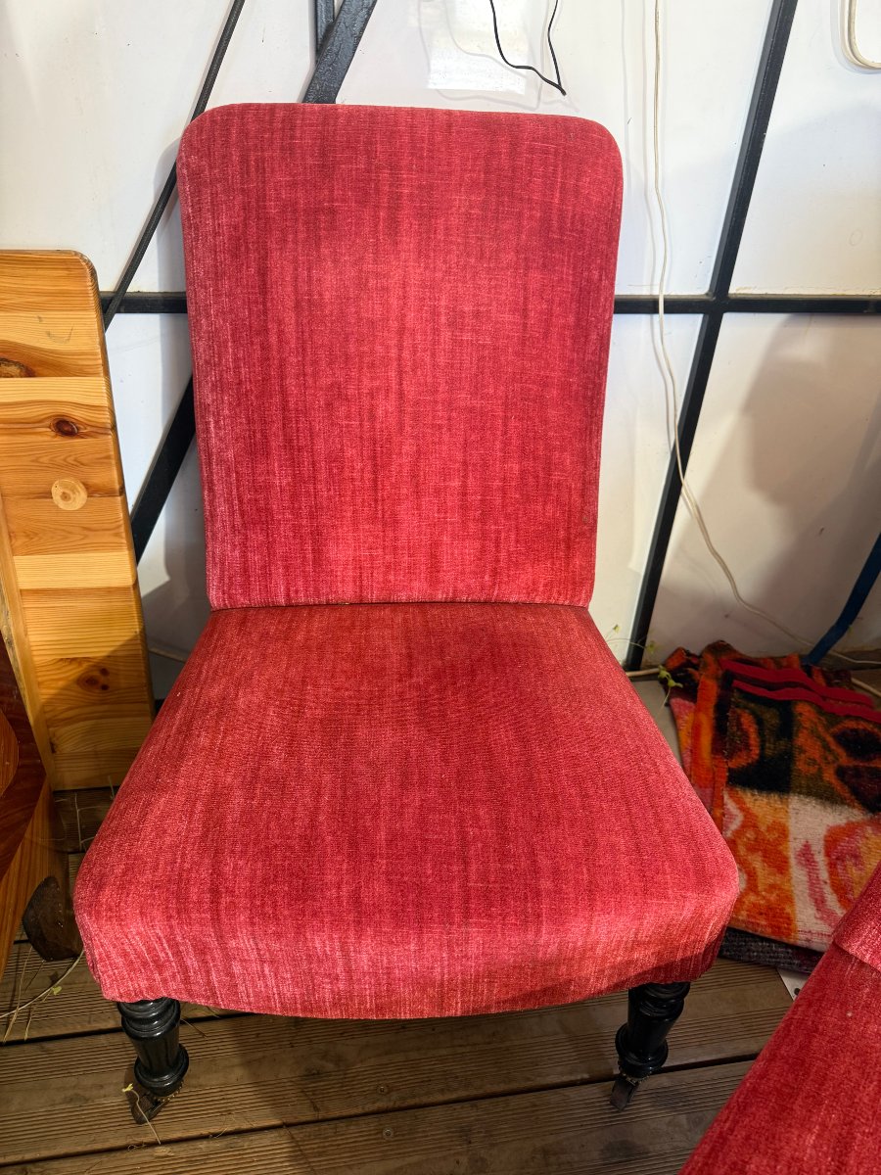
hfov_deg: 56.8
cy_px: 588
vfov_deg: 71.6
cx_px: 440
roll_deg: -6.2
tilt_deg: -35.4
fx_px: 814
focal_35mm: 24
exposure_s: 1/50
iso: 160
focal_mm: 6.76
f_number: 1.78
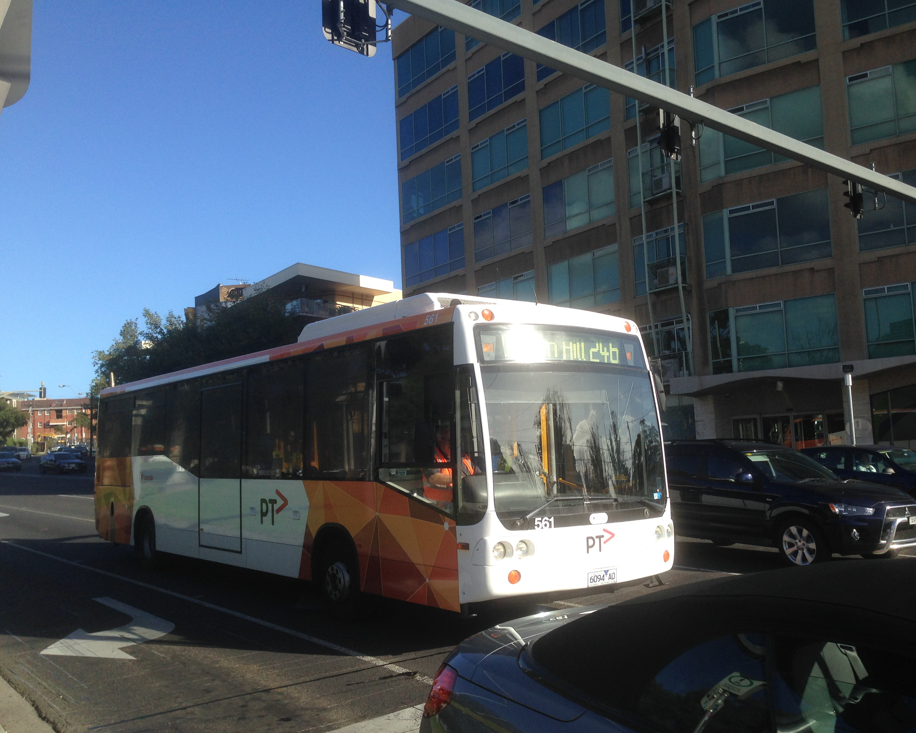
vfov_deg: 42.2
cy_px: 368
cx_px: 489
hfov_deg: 51.5
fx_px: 949
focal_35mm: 35
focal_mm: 4.12
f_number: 2.4
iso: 50
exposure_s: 1/1130
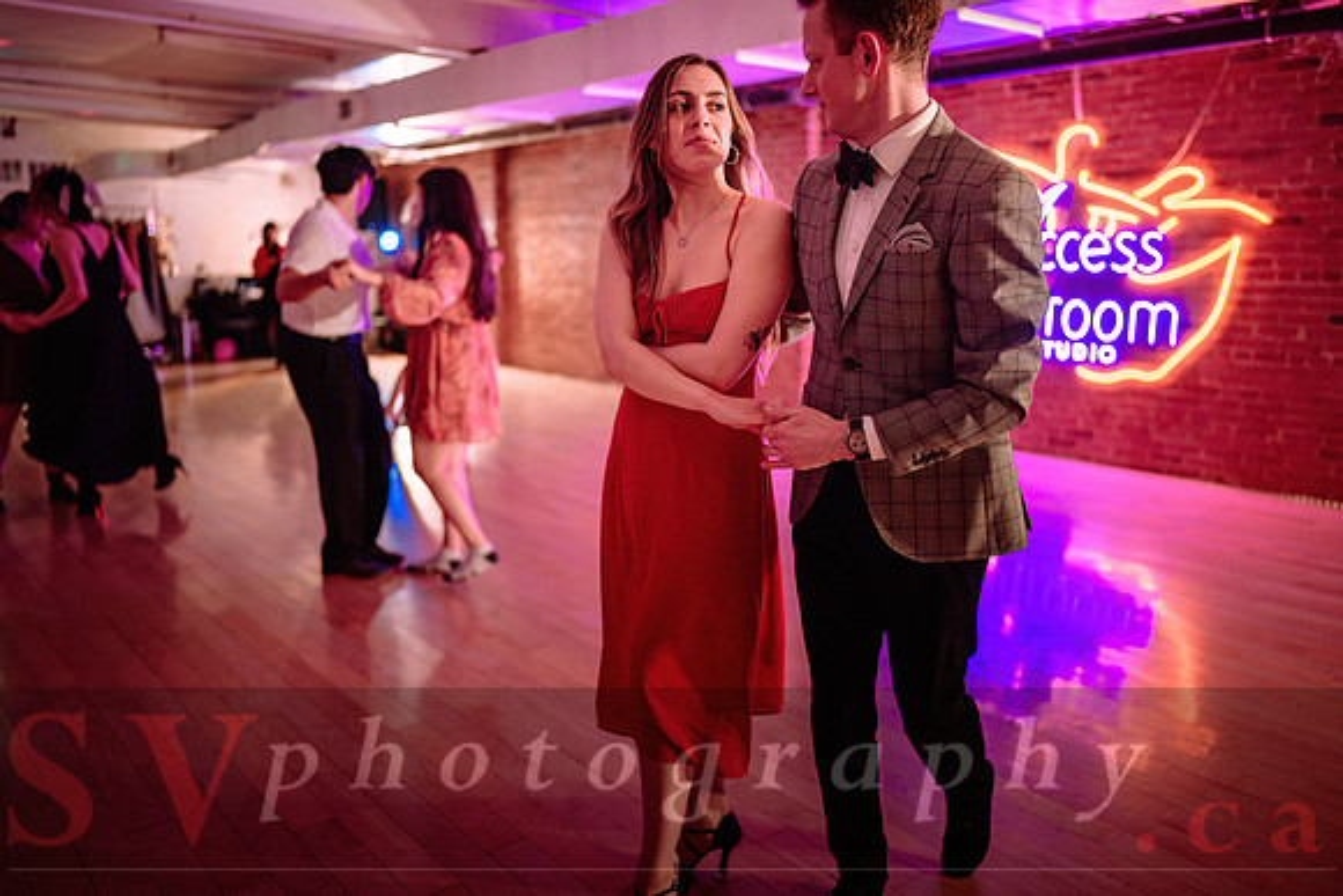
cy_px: 448
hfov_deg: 65.5
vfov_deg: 46.4
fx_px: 1045
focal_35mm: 28
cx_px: 672
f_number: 1.4
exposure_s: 1/250
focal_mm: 28
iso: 2500
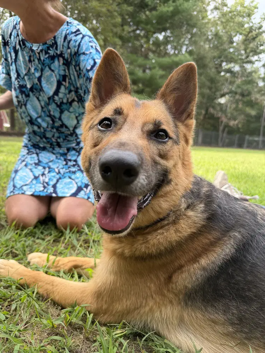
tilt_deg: -7.4
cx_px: 132
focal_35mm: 24
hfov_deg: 56.8
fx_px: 245
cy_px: 176
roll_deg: -5.0
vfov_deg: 71.6
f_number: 1.78
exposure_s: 1/414
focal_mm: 6.76
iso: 80
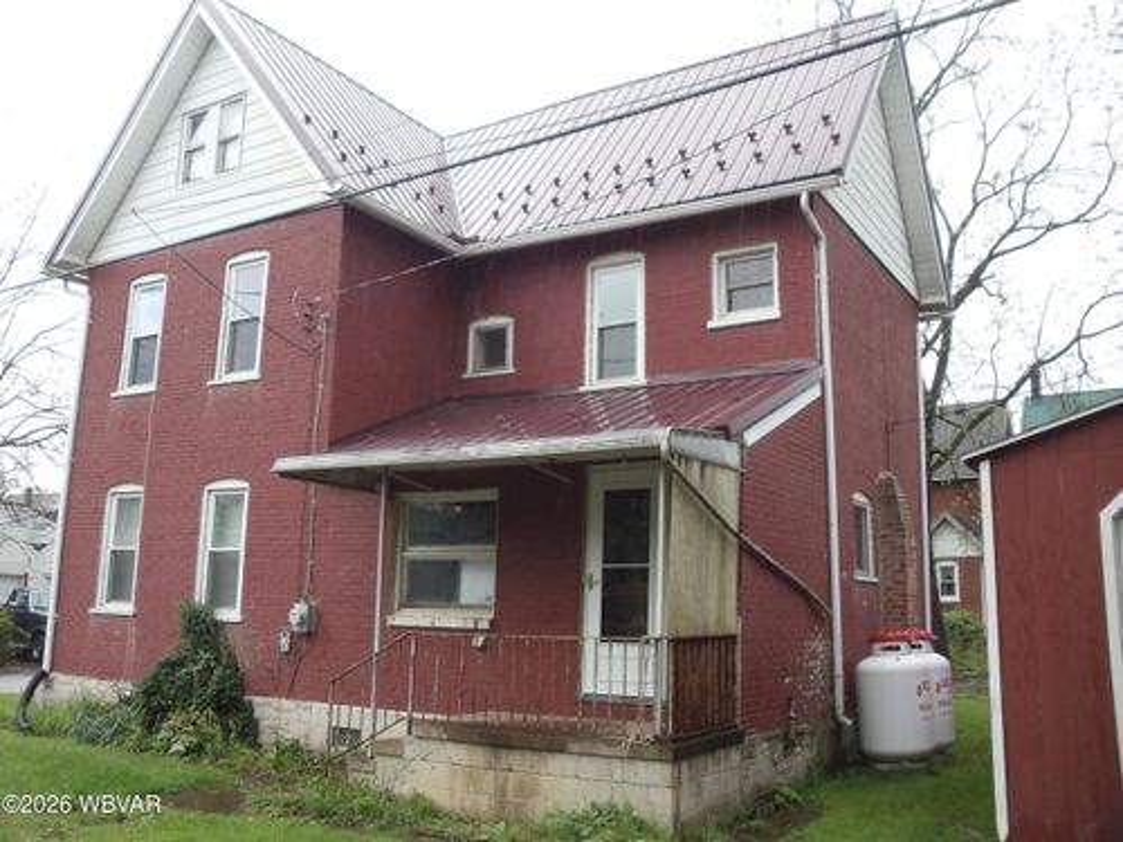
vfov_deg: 32.9
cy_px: 421
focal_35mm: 44
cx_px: 562
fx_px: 1427
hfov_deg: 42.9
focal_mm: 6
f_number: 3.5
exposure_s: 1/80
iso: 100
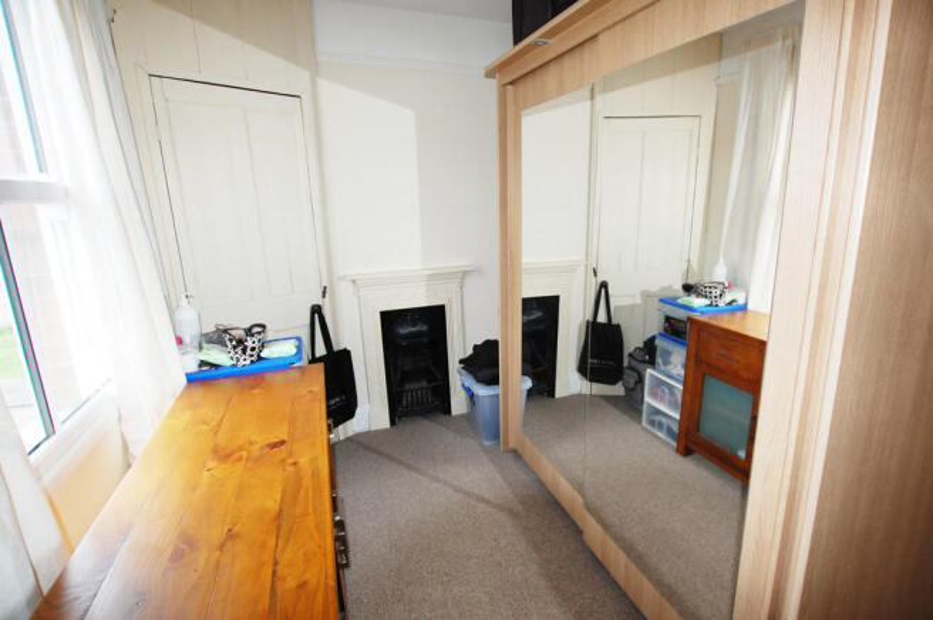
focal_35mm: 15
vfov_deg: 77.2
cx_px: 466
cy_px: 310
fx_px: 388
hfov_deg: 100.4
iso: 400
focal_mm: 10
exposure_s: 1/60
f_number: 3.5
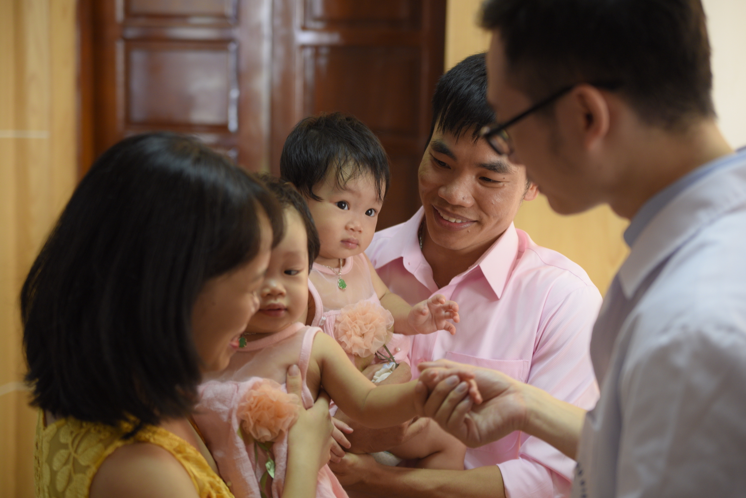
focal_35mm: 75
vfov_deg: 18.2
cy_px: 249
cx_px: 373
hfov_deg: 27.0
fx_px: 1555
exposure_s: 1/50
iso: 1000
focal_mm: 75
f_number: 3.2
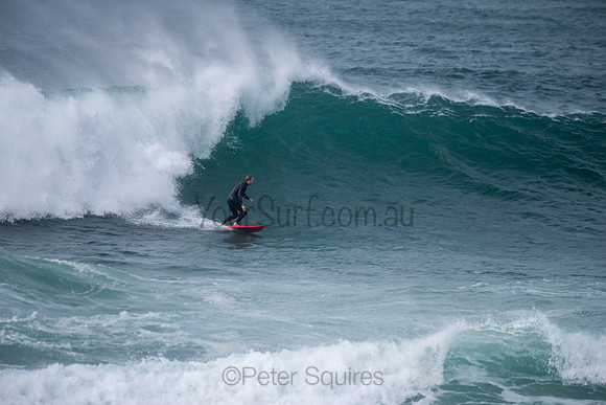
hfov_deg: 3.8
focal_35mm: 539
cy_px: 202
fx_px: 9068
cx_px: 303
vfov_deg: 2.6
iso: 140
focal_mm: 500
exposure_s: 1/1000
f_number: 5.6
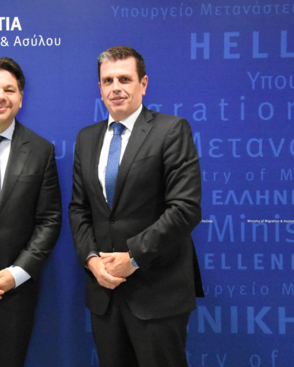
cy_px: 184
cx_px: 21
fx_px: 813
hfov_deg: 20.1
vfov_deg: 25.5
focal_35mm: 75
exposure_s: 1/160
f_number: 4.5
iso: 12800
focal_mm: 35
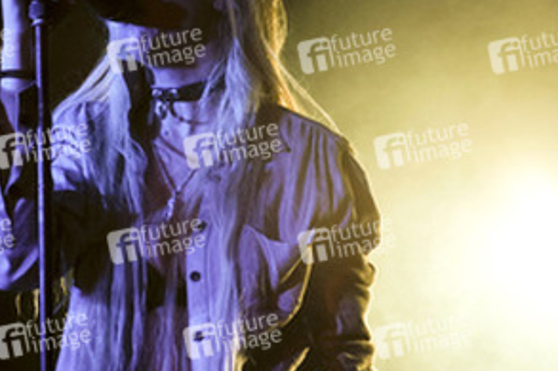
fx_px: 1607
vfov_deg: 13.1
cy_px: 99
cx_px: 182
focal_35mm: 104
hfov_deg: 19.6
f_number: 4.8
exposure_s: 1/125
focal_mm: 45
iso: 1000
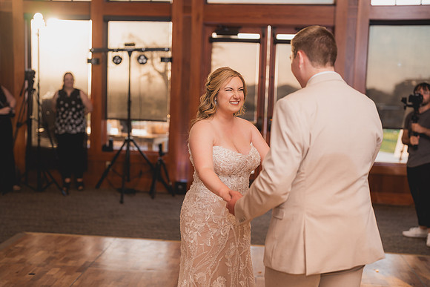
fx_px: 597
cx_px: 215
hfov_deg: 39.6
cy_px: 144
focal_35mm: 50
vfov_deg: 27.0
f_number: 1.8
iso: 125
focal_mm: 50
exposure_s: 1/250
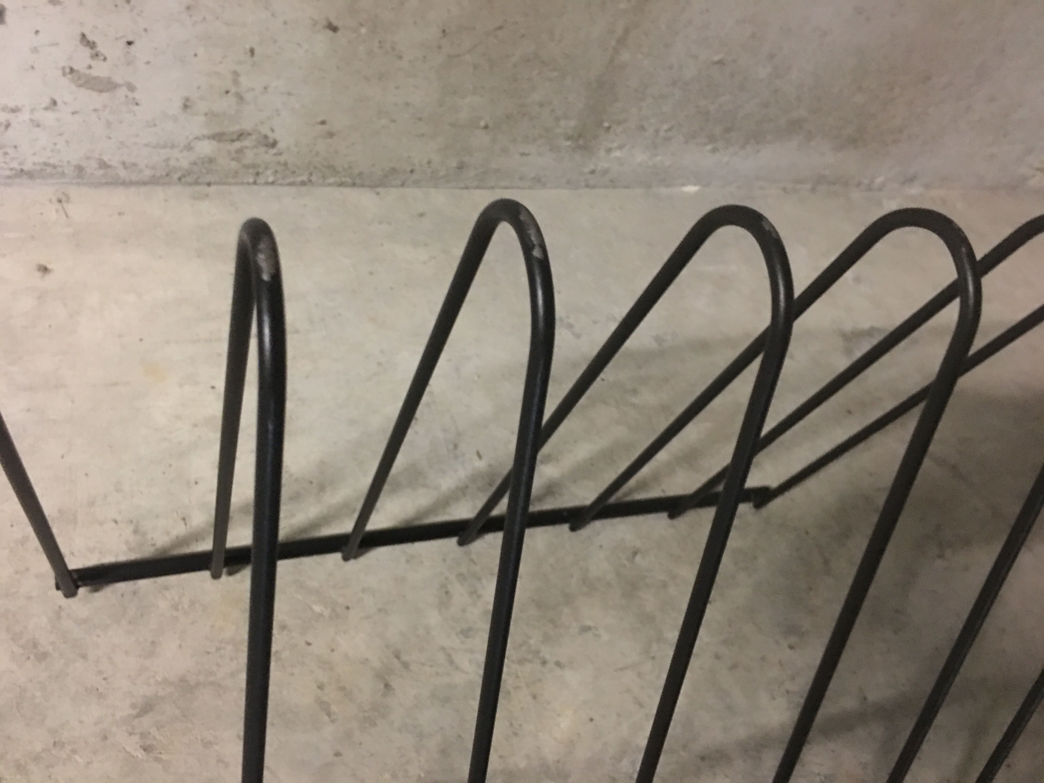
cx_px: 522
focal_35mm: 29
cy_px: 392
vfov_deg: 48.2
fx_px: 875
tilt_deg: -52.2
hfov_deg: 61.7
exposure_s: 1/4
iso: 125
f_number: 2.2
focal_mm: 4.15
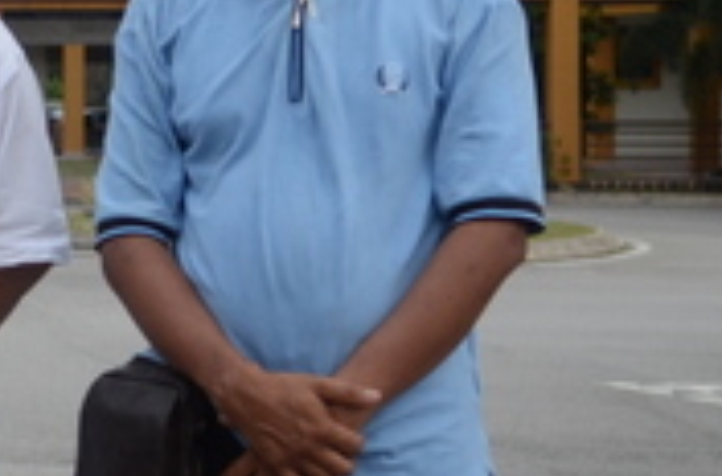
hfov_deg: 14.0
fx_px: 2838
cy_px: 78
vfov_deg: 9.6
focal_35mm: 142
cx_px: -209
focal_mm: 26
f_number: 2.8
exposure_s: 1/8000
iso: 500
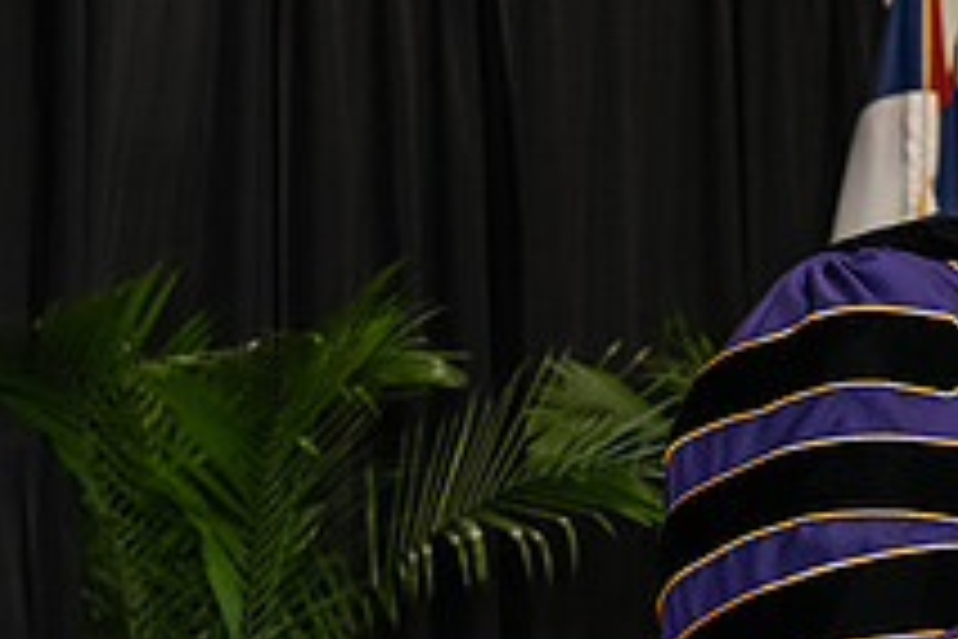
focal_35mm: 169
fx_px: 4497
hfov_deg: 11.9
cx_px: 1151
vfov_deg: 8.1
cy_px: 556
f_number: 5
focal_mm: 62
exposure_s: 1/200
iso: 2500
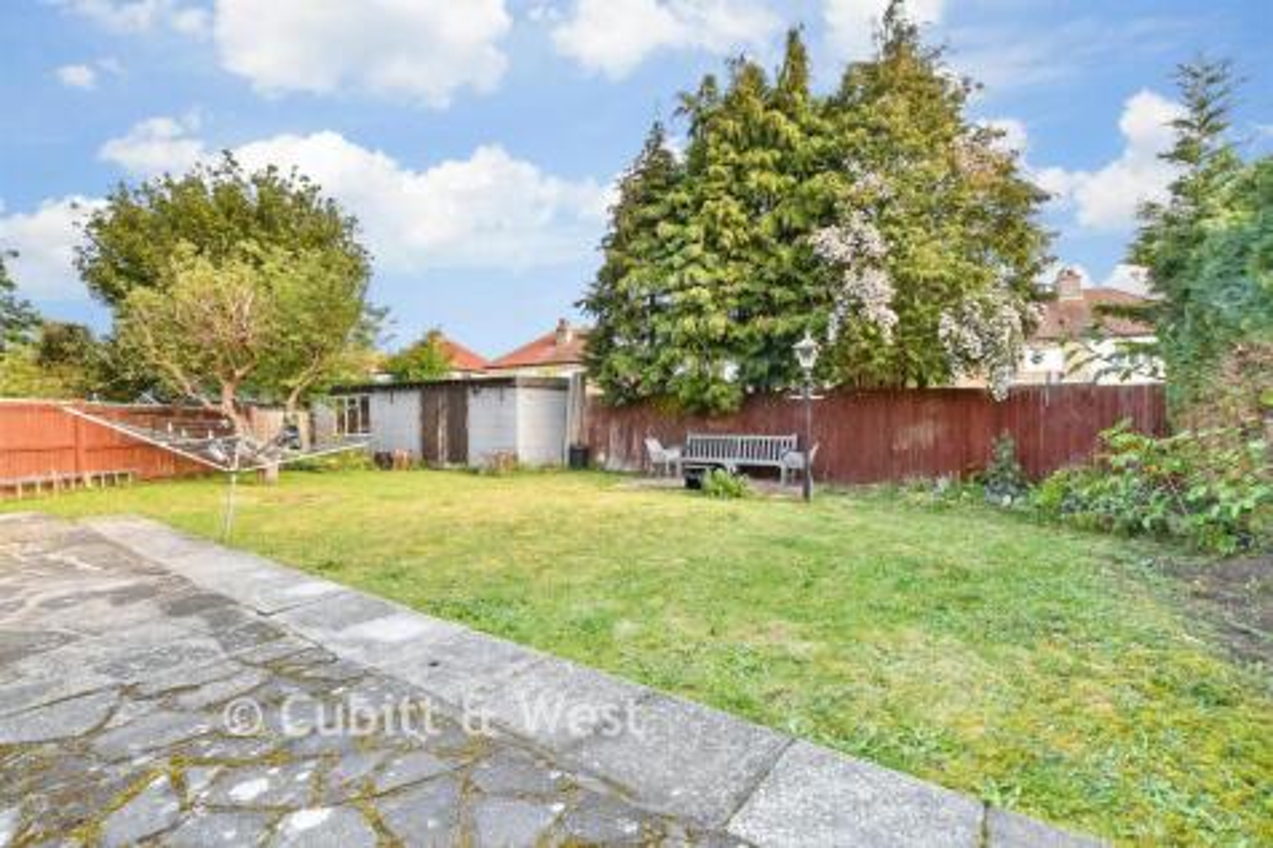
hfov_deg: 100.4
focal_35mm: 15
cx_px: 636
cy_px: 424
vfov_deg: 77.3
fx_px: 530
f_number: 8
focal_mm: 10
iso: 160
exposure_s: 1/60
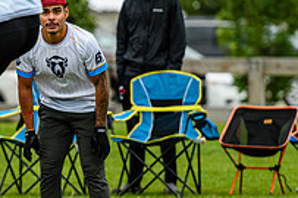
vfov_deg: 1.6
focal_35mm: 858
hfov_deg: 2.4
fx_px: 7096
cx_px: 21
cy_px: 100
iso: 400
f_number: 3.2
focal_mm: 200
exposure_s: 1/1000
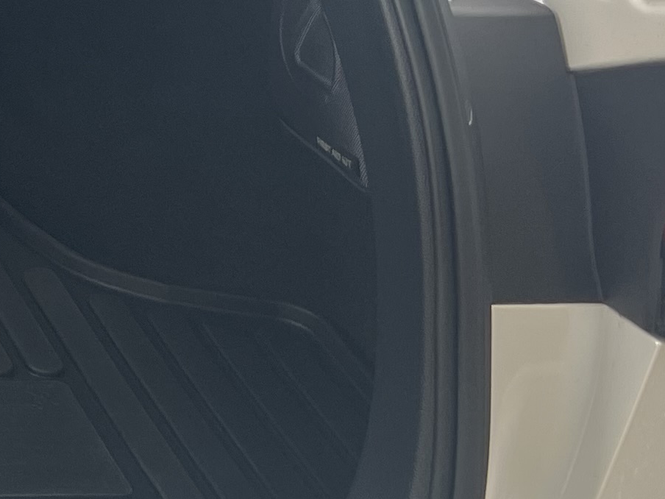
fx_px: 2228
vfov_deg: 12.6
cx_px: -729
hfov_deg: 13.9
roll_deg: +0.2
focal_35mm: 116
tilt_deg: -20.1
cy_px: -18
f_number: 1.5
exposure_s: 1/180
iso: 40
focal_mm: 5.7
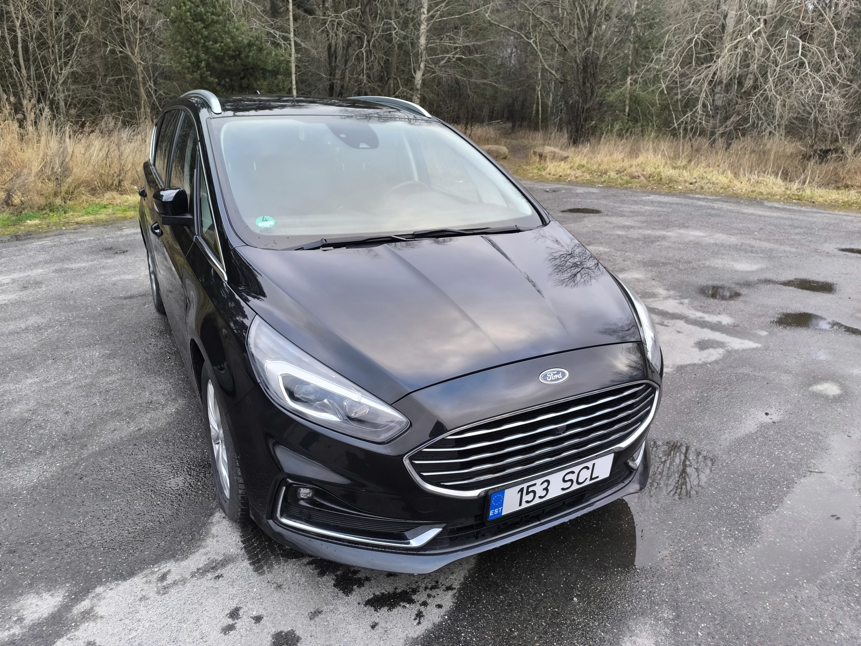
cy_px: 323
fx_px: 572
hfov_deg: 73.9
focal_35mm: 23
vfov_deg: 58.9
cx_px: 430
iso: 320
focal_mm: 6.14
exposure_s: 1/100
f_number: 1.65
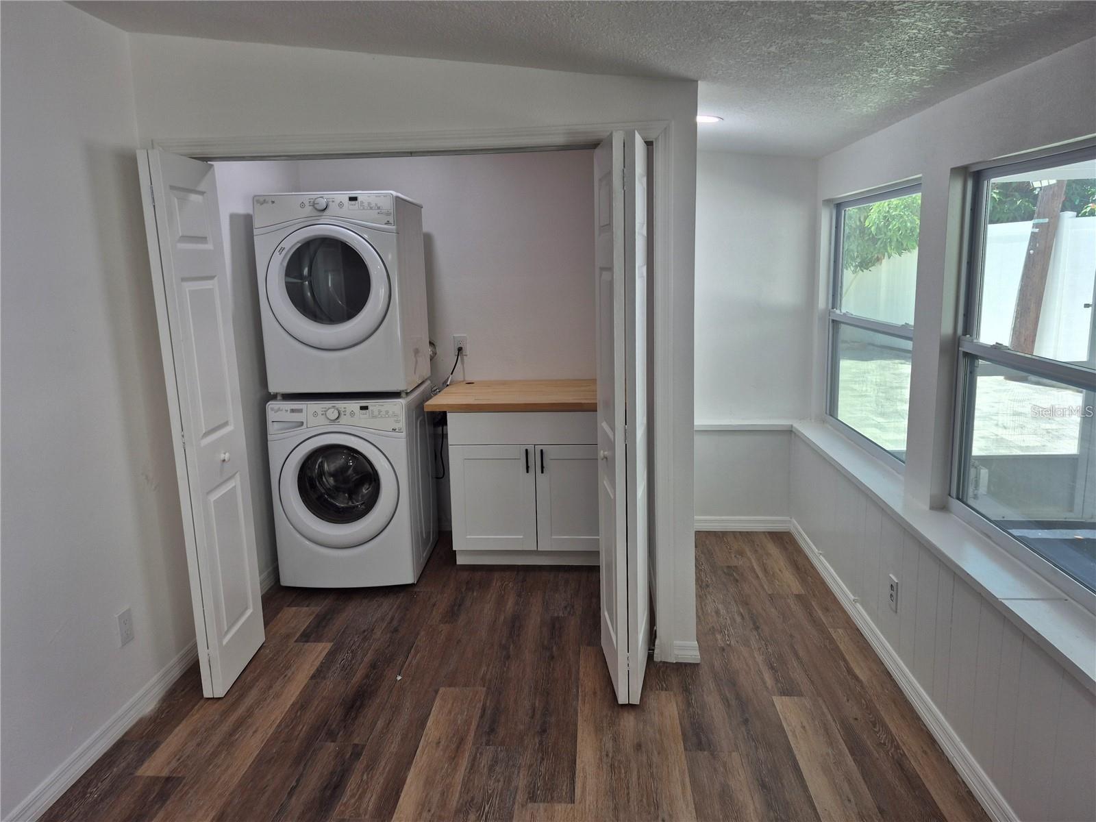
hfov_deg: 73.9
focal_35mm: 23
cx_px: 548
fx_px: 728
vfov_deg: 58.9
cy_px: 411
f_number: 1.8
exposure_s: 1/132
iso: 25
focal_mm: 5.4
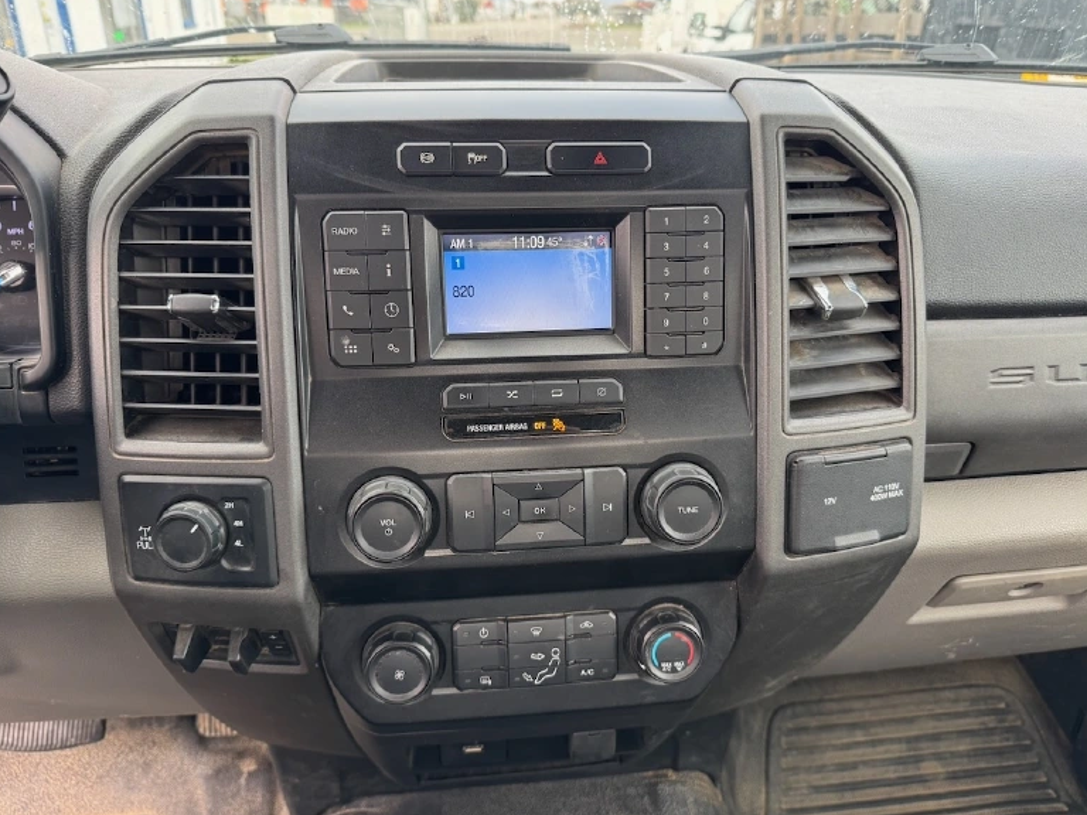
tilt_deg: -26.5
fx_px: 785
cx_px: 538
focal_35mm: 25
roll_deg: -0.6
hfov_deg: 69.4
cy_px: 405
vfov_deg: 54.9
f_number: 1.78
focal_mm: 6.76
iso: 100
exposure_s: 1/121
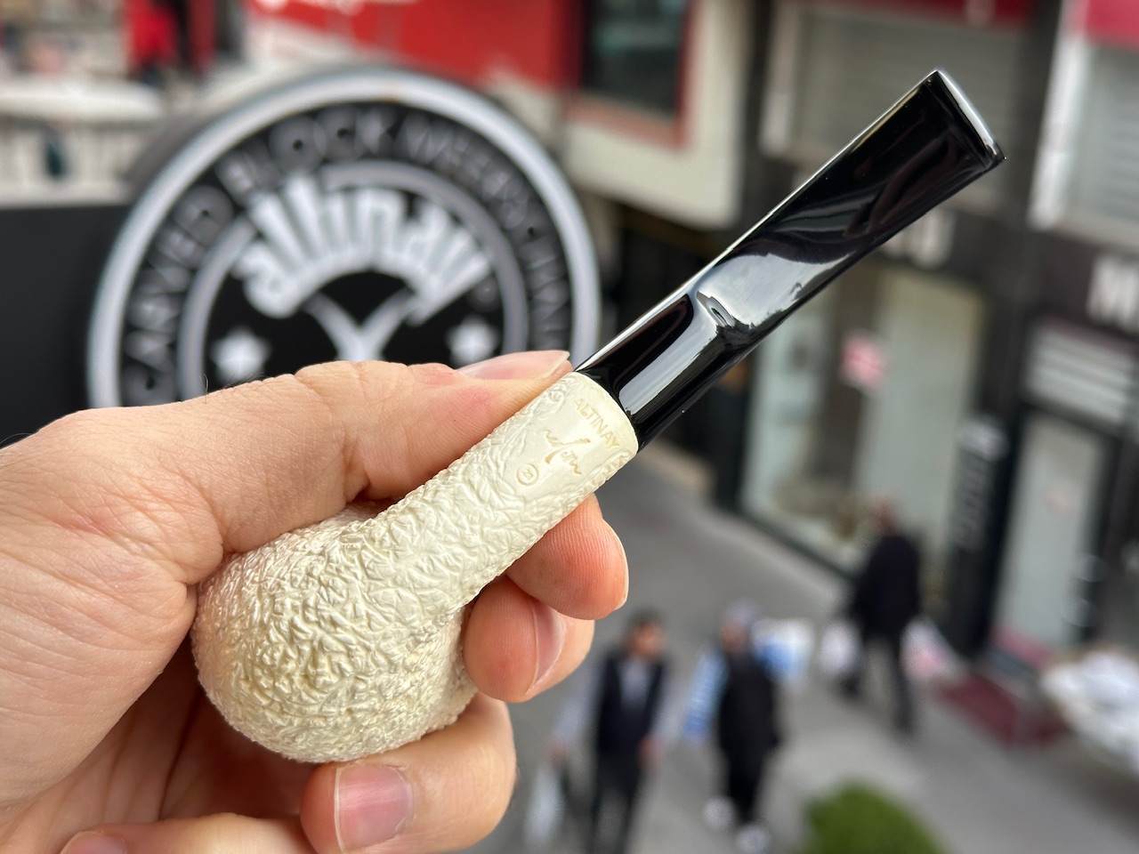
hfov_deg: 39.7
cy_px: 427
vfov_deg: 30.3
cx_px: 570
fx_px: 1579
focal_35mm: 48
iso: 64
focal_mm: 6.86
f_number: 1.78
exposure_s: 1/366
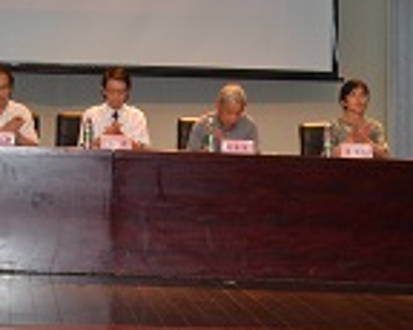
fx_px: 1473
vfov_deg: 12.3
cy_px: -113
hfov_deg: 15.7
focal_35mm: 121
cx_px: 33
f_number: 5
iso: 800
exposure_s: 1/60
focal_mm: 25
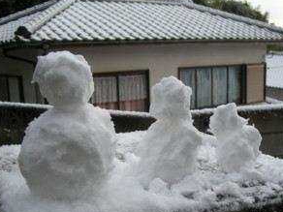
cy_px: 157
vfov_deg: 26.7
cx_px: 165
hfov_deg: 35.5
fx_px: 441
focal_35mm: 54
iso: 64
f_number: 2.8
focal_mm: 5.7
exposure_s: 1/180
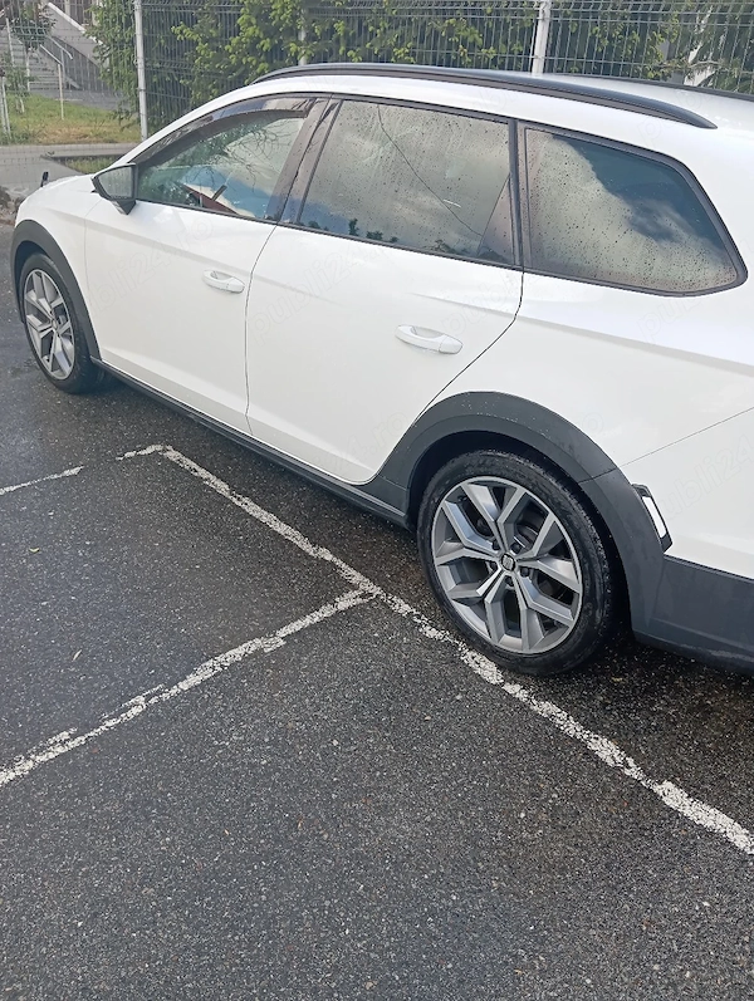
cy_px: 500
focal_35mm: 28
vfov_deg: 63.4
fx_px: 811
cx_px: 377
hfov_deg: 49.9
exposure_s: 1/159
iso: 53
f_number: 1.8
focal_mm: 4.22
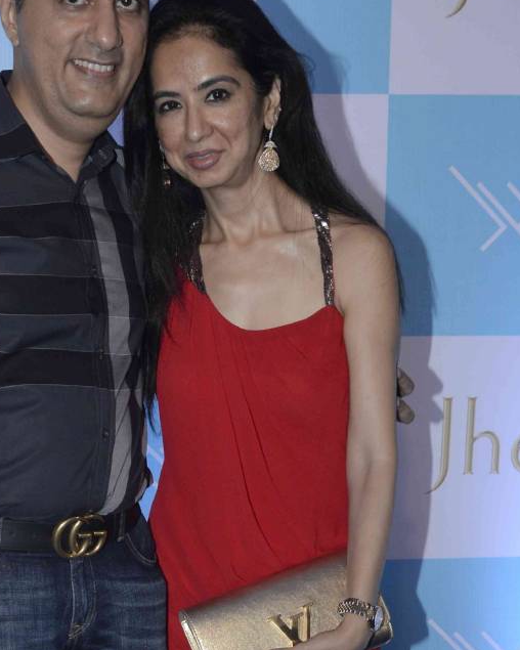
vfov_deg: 23.4
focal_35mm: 78
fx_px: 1501
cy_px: 655
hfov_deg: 19.6
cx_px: 153
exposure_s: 1/160
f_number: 8
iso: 400
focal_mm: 22
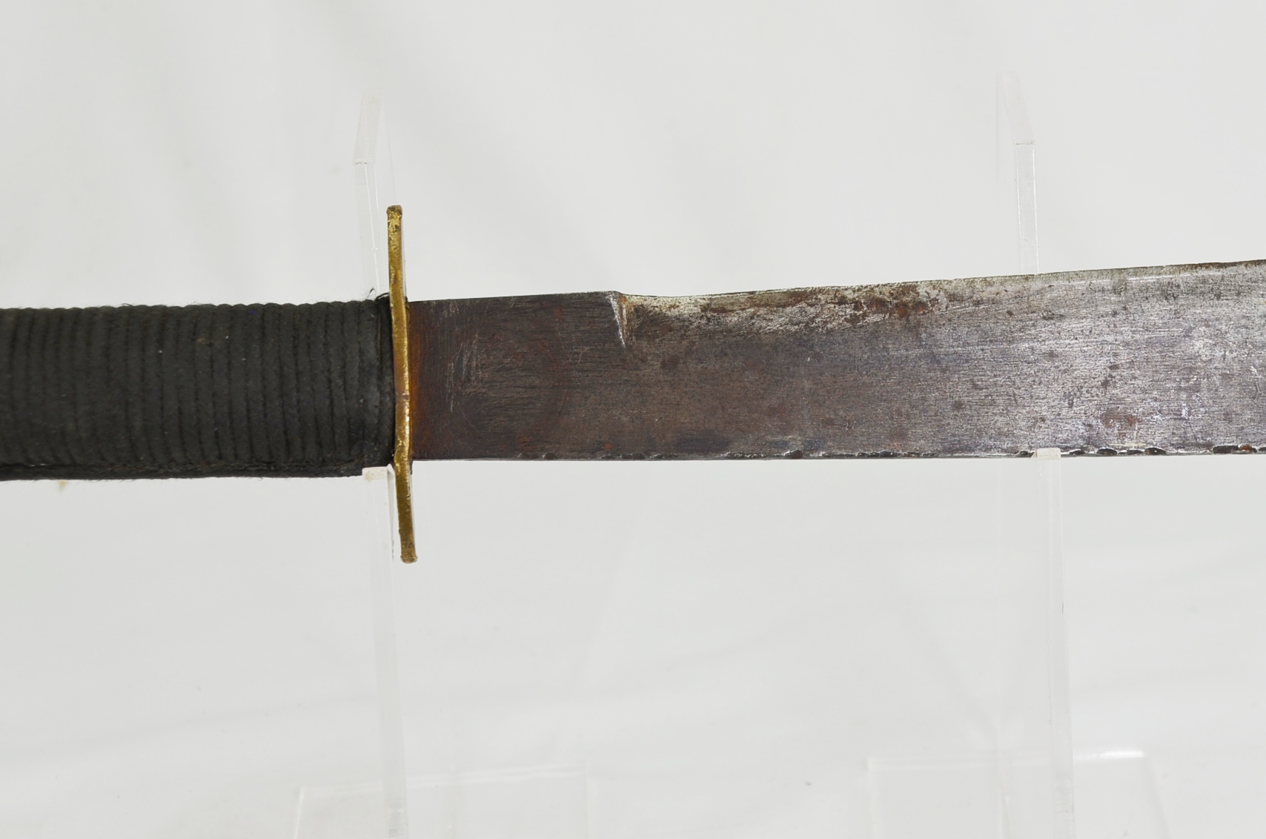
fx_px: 2658
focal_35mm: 76
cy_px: 366
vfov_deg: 17.9
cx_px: 865
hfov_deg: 26.6
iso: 200
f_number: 6.3
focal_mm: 35
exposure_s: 1/160
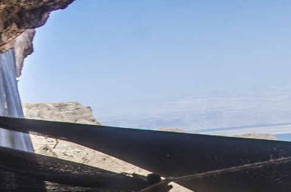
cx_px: 143
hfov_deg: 24.2
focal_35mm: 84
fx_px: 677
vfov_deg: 15.0
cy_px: 292
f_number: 6.3
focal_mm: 18
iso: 125
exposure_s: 1/160
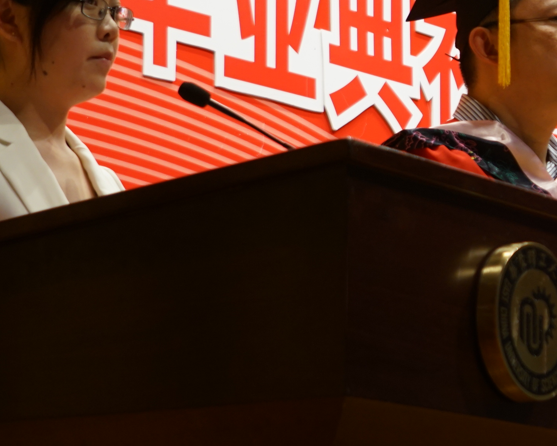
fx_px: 2935
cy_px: 167
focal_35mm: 178
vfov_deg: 8.7
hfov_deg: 10.6
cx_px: 751
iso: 640
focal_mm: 53
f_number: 4.5
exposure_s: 1/60
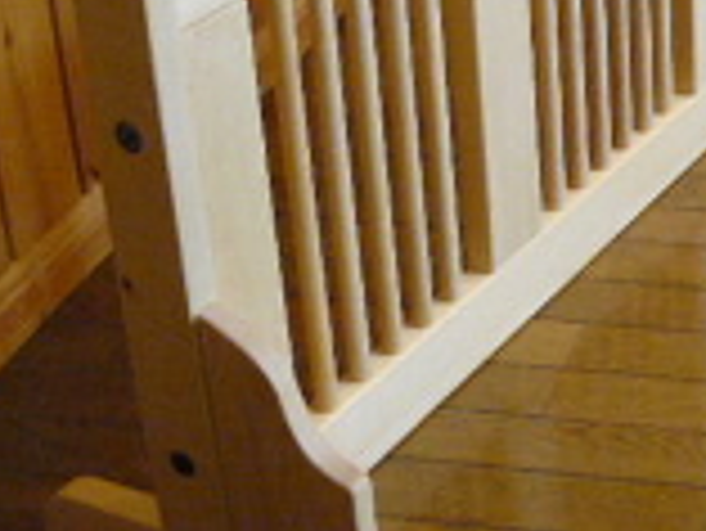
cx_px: 702
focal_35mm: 87
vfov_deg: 16.7
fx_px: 1776
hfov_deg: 21.7
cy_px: 43
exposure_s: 1/30
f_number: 2.8
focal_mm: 6
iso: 400
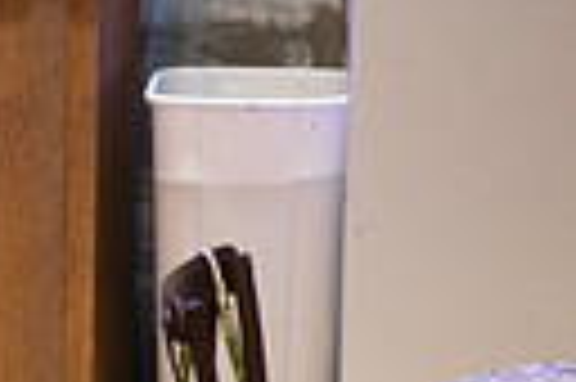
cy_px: 27
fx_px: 26718
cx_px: -724
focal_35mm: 1672
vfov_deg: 0.8
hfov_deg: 1.2
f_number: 6.3
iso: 2800
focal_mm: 370
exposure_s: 1/160
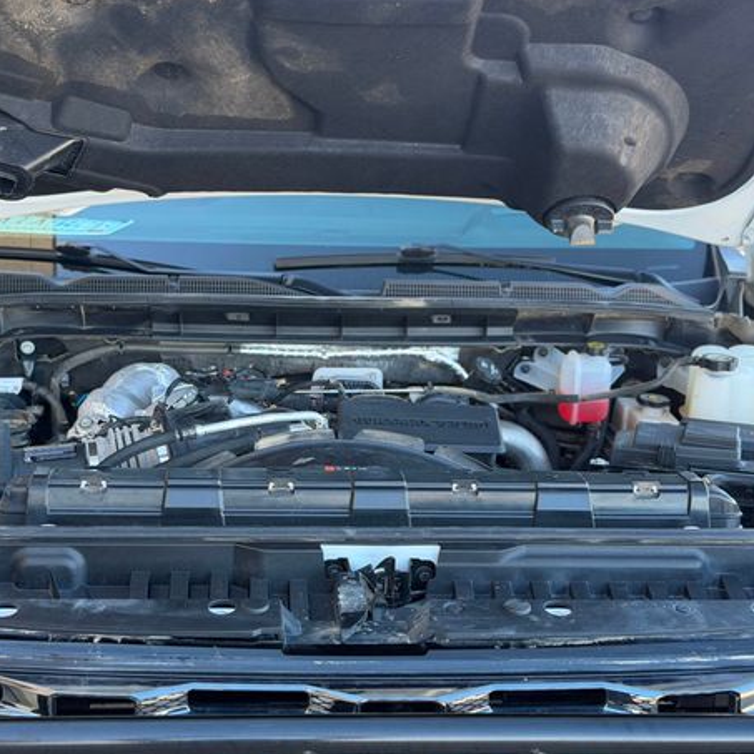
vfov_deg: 28.6
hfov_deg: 28.6
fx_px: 1479
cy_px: 368
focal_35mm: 60
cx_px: 356
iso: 100
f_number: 1.78
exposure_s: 1/153
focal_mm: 6.76
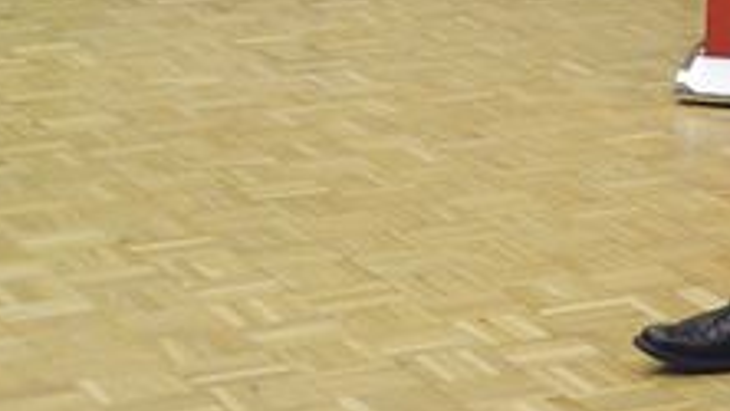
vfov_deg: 6.9
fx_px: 3253
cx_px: 1029
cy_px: -462
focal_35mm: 168
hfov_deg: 12.3
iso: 2500
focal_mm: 28
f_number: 5.6
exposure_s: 1/125
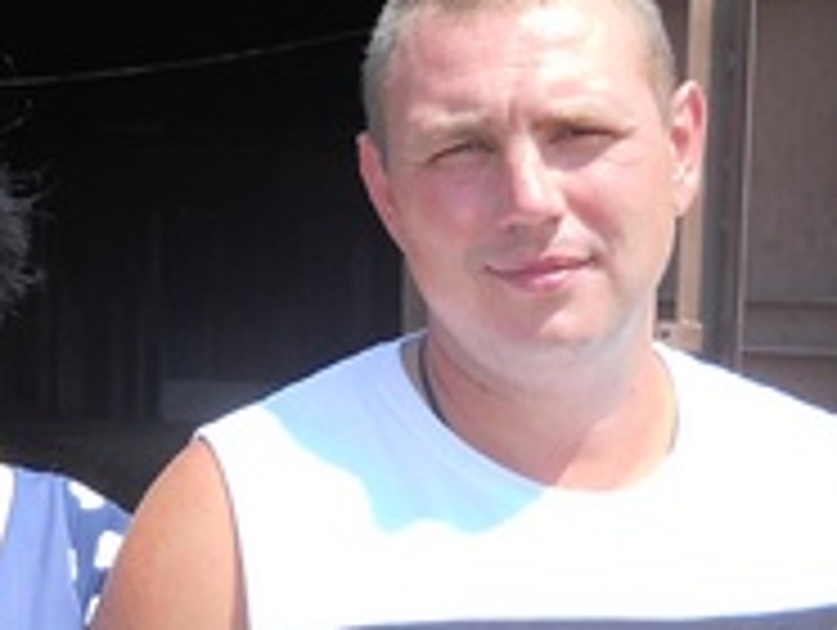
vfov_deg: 19.2
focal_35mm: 77
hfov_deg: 24.9
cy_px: 346
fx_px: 1864
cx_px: 176
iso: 80
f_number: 5.5
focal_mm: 6.72
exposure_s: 1/160
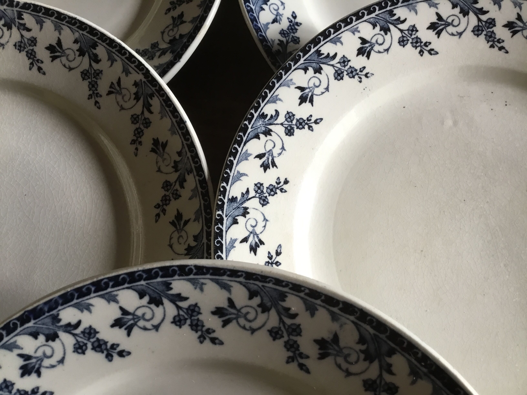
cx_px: 264
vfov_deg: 45.4
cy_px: 198
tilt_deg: -69.0
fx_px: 472
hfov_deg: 58.4
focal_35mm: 31
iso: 80
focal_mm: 3.3
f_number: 2.4
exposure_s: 1/33
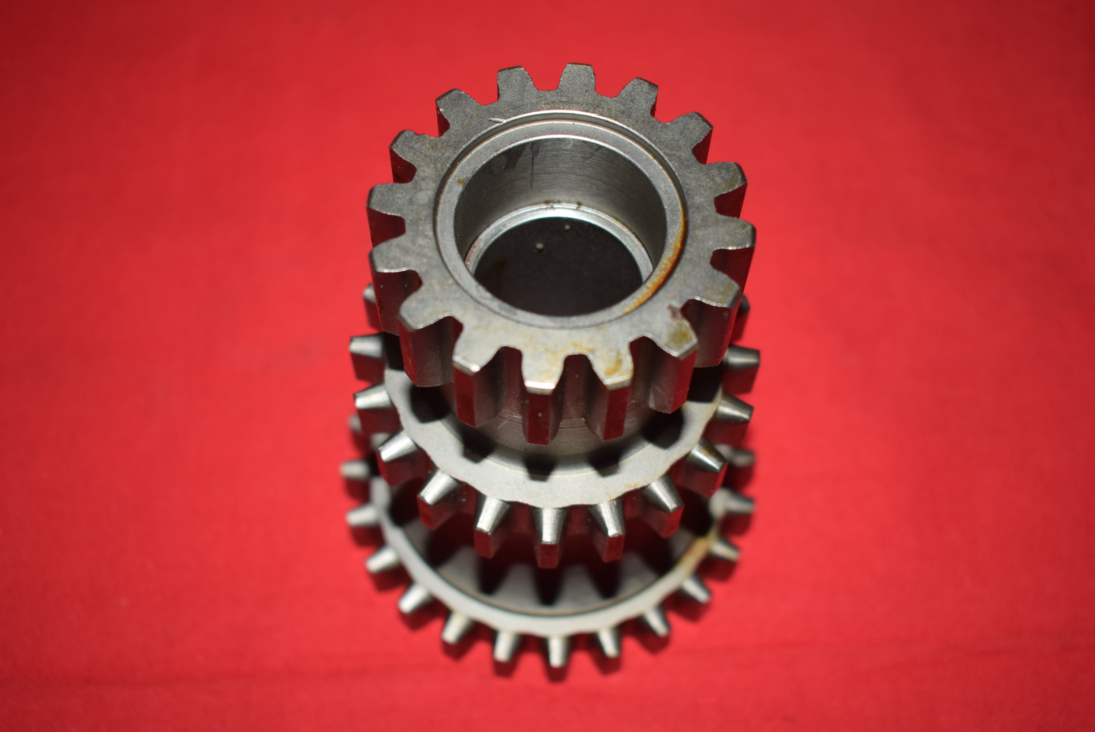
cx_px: 548
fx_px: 1461
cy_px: 366
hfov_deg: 41.1
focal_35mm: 48
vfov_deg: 28.1
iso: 400
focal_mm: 32
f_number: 5
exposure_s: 1/200
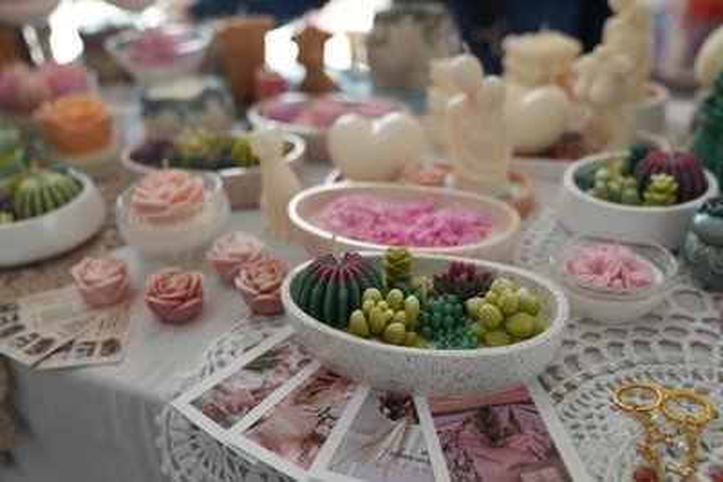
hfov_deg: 53.1
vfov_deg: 36.9
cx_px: 362
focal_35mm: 36
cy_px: 241
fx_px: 723
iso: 1250
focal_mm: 36
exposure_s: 1/160
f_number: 3.2
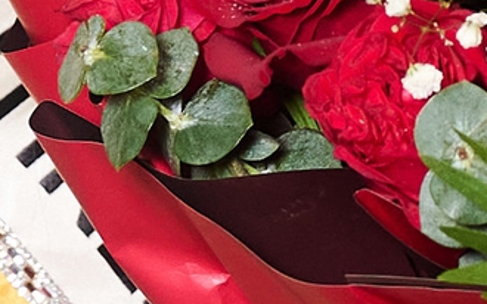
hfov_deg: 3.7
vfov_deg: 2.3
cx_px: 345
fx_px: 7563
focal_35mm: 570
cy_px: -356
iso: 640
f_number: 2.8
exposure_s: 1/200
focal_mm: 48
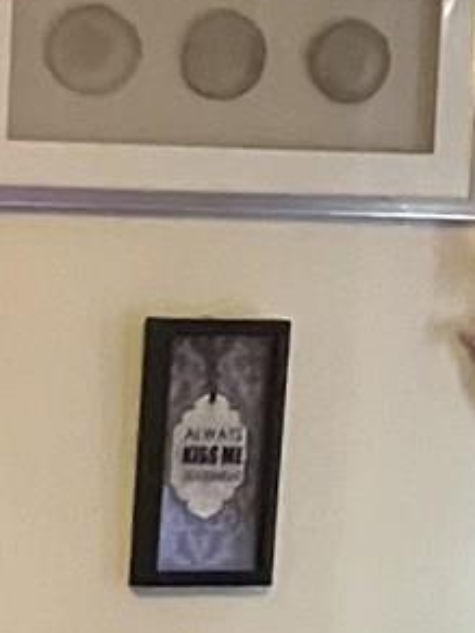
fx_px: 4043
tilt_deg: -7.5
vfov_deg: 8.7
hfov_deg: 6.5
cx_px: -521
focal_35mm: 221
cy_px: 1077
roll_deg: -1.1
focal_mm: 3.99
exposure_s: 1/24
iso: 640
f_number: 1.8
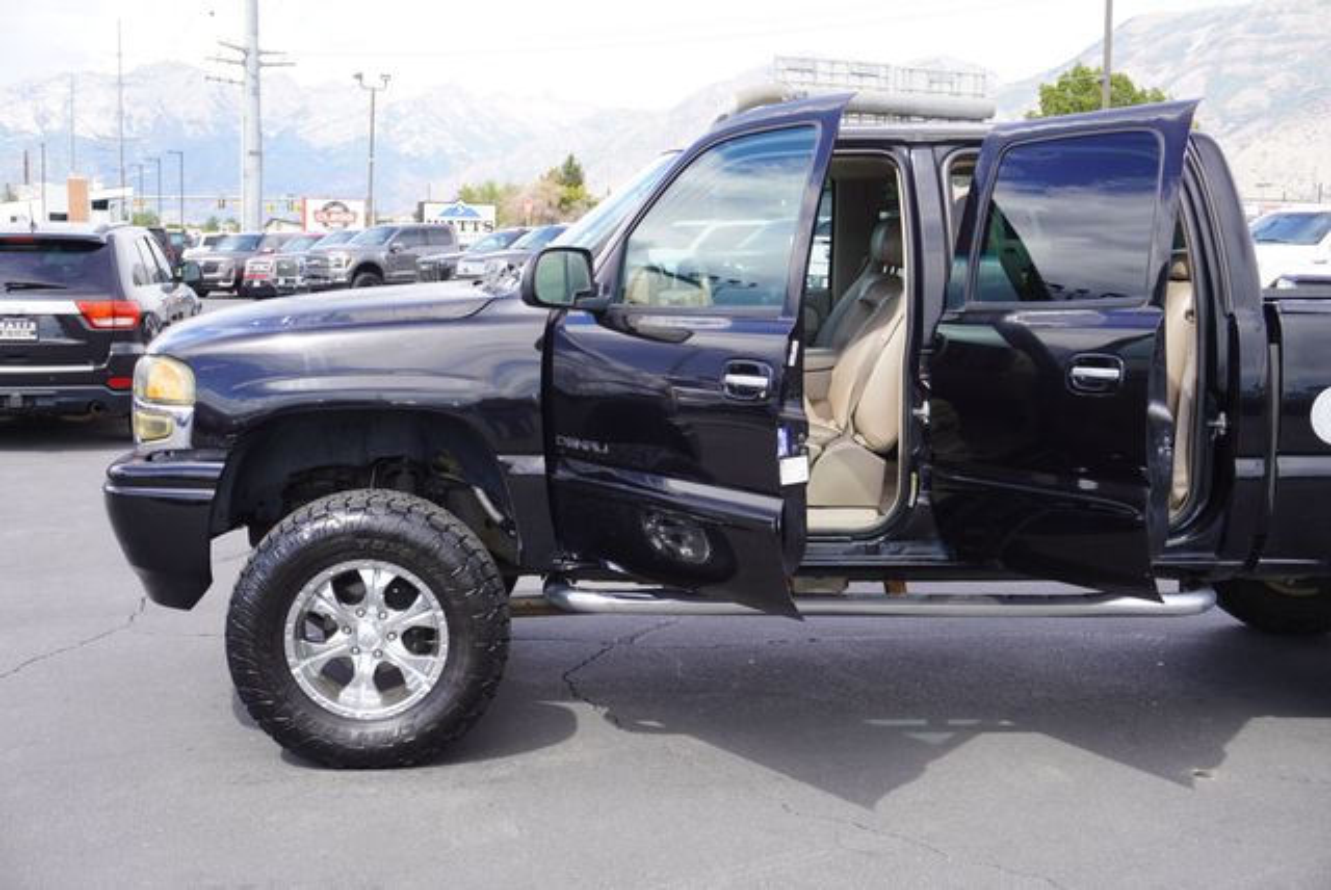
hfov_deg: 42.3
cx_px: 666
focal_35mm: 46
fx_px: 1721
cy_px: 445
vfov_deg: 29.0
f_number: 7.1
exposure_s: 1/100
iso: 100
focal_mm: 31
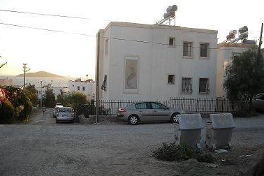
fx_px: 271
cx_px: 131
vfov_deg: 35.9
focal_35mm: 37
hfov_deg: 51.9
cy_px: 91
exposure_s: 1/184
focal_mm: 5.7
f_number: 2.8
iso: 64
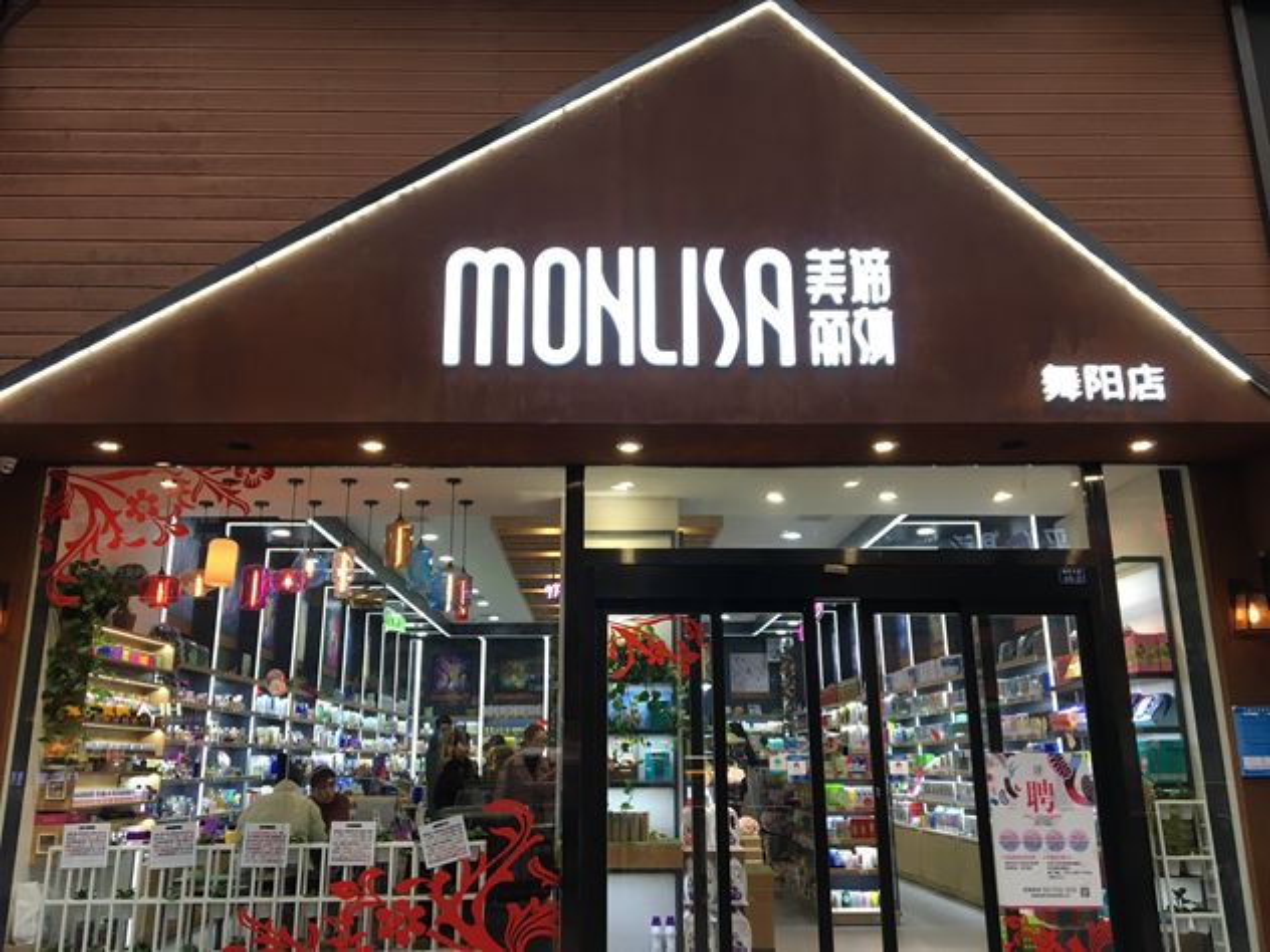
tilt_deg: +15.5
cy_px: 476
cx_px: 635
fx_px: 1064
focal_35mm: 29
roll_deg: +0.5
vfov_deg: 48.2
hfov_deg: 61.7
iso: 32
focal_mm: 4.15
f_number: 2.2
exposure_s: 1/33
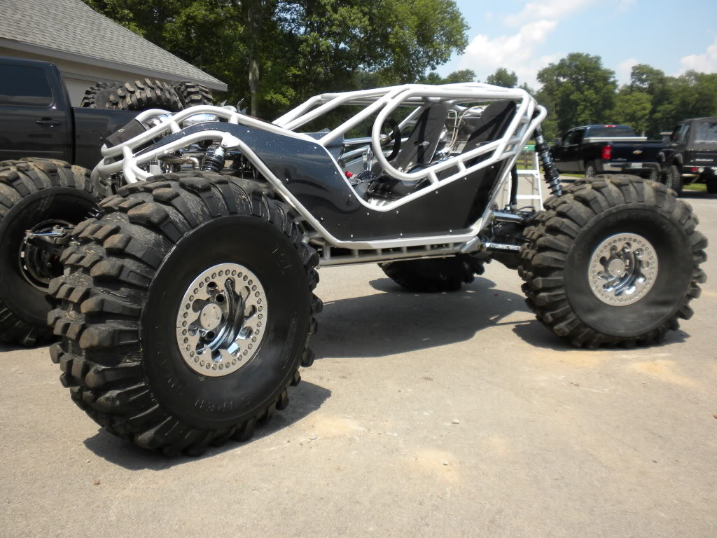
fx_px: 766
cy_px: 269
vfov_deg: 38.7
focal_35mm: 37
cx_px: 358
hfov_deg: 50.1
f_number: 3.5
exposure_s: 1/470
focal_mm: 6.6
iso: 64
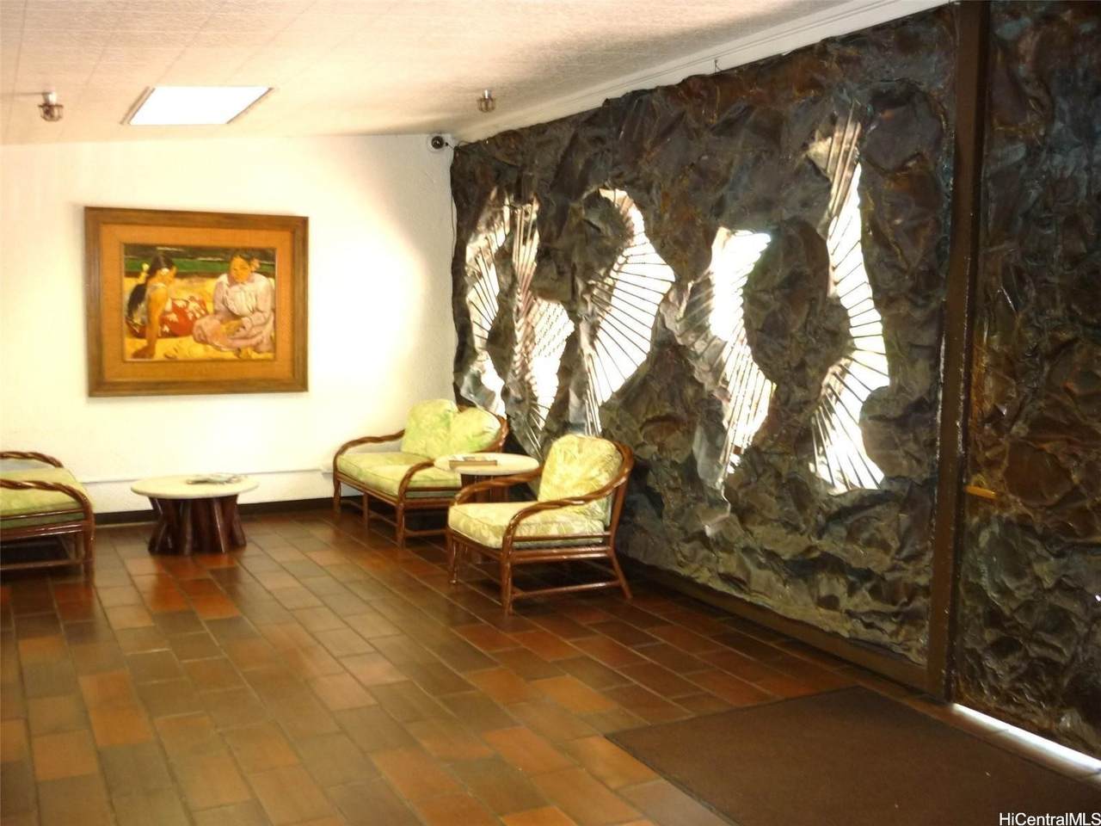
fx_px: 1050
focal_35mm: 33
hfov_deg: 55.4
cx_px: 550
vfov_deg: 42.9
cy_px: 413
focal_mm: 5.5
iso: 200
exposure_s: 1/30
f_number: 2.8
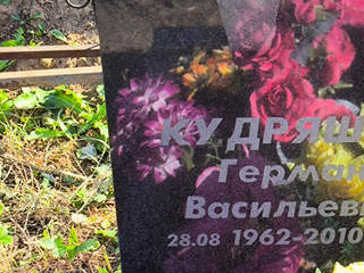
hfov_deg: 15.7
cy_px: 163
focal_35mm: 125
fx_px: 1314
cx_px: 280
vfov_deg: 11.9
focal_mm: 4.71
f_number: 1.7
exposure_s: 1/477
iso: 50
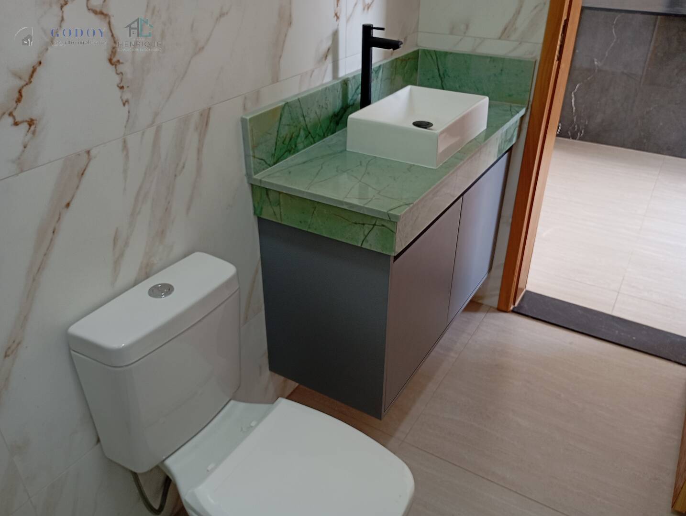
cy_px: 258
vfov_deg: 49.9
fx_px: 556
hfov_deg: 63.4
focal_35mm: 28
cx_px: 343
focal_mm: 4.27
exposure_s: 1/40
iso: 429
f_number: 1.8
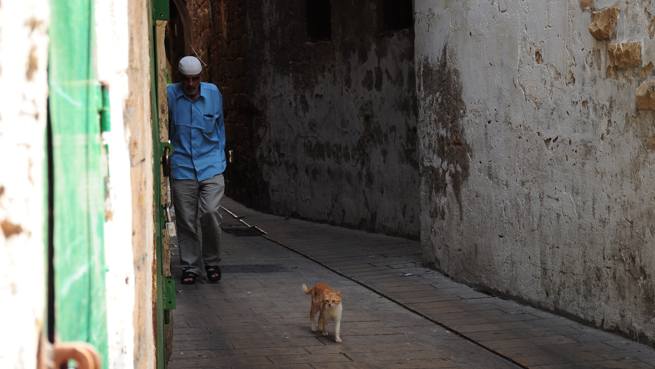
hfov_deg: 26.2
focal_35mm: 81
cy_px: 197
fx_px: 1407
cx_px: 319
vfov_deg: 14.9
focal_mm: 50
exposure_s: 1/160
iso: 200
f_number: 4.8
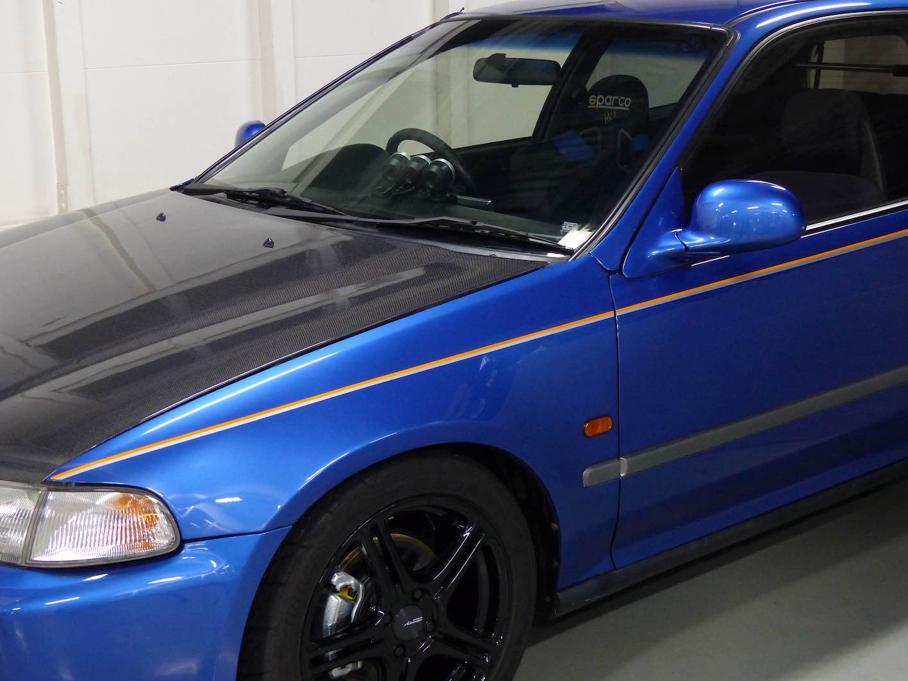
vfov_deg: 28.0
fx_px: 1364
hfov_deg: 36.8
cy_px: 340
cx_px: 454
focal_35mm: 52
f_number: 2.8
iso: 400
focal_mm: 9.4
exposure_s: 1/15
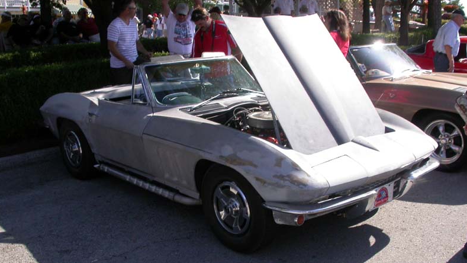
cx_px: 233
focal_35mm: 42
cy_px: 165
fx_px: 520
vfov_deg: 28.3
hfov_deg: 48.4
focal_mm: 7.85
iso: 100
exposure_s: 1/241
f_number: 6
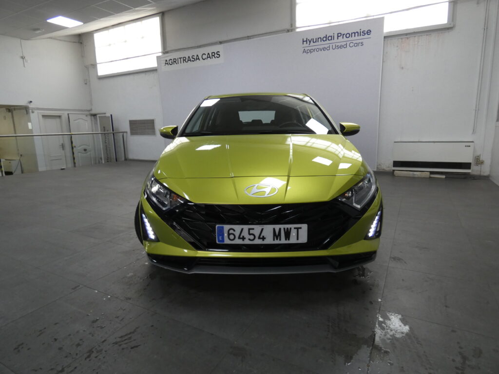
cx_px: 250
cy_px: 187
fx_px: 288
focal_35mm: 20
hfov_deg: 81.7
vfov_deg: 66.0
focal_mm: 3.6
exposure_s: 1/60
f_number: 2.8
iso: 200
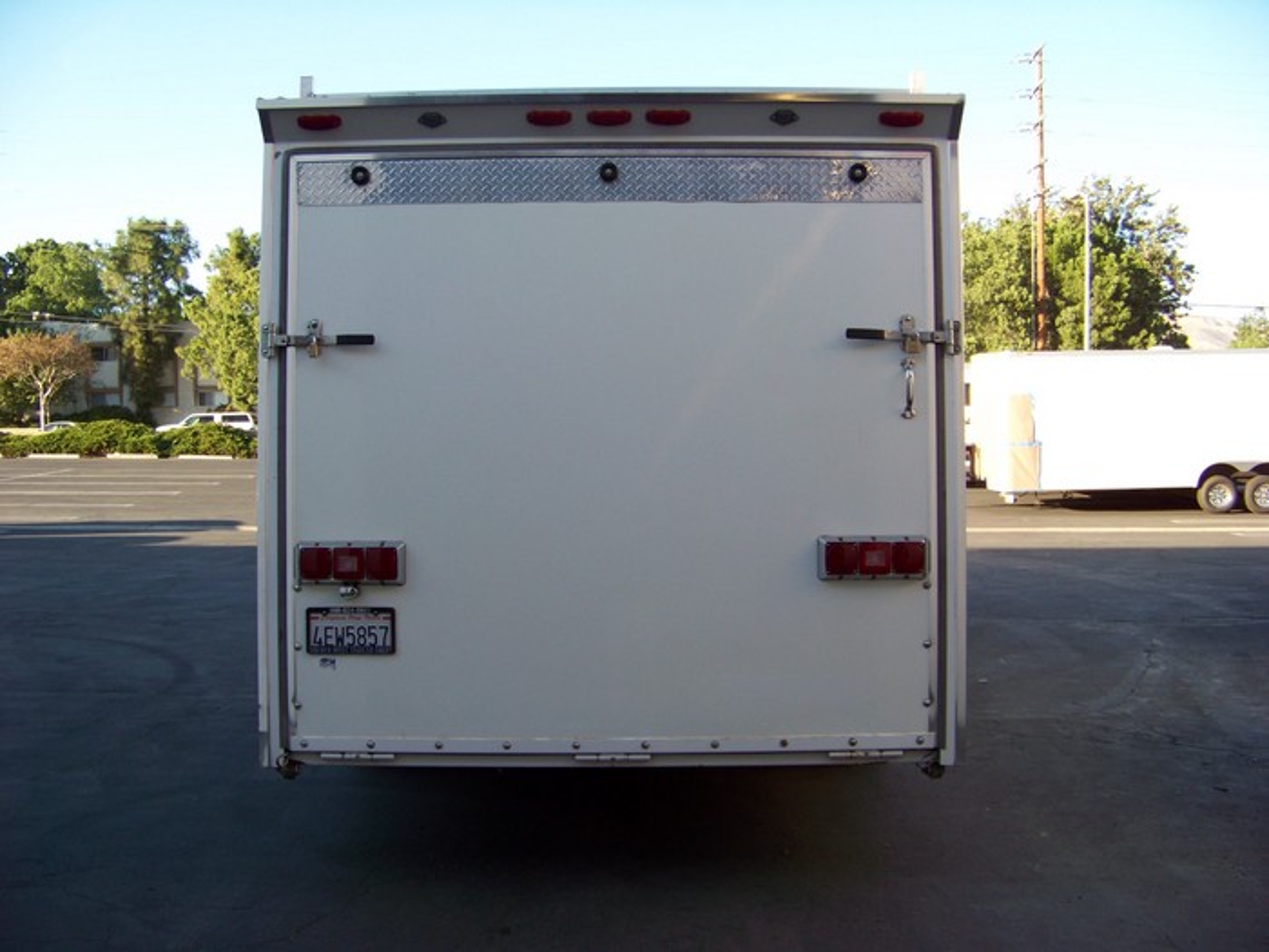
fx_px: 1320
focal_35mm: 36
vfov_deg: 39.7
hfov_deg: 51.4
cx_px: 634
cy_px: 476
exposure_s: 1/250
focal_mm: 5.85
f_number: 2.8
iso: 72
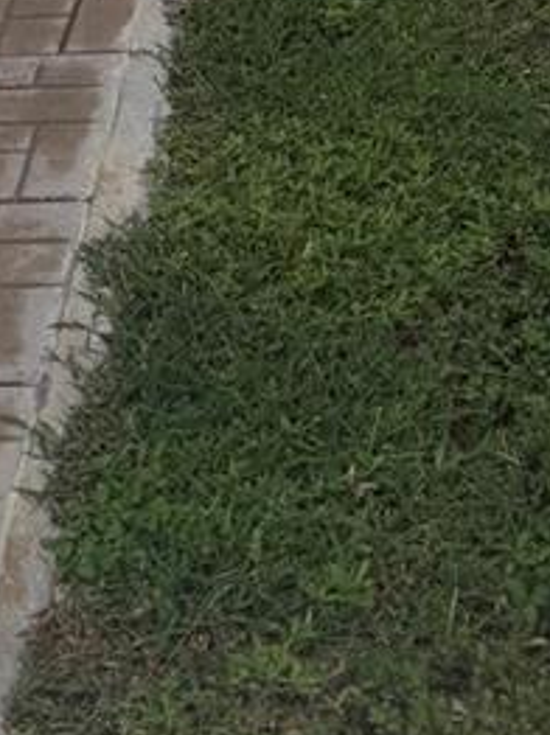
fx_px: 2334
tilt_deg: -4.6
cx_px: 379
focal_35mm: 110
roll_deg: +2.3
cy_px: -917
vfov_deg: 13.8
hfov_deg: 13.4
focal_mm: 6.76
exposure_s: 1/4167
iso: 80
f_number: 1.78
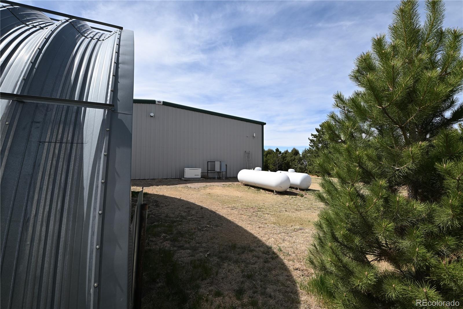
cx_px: 232
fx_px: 212
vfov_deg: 72.0
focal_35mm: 16
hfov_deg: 95.0
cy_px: 154
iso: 100
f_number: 7.1
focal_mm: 11
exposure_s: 1/400
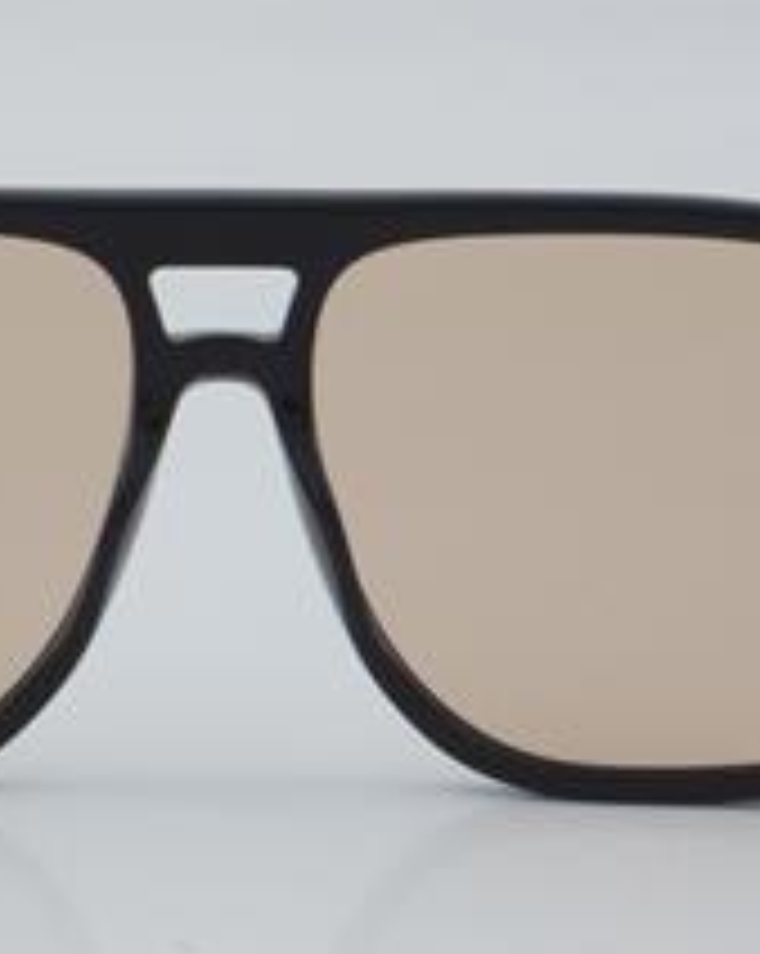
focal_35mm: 133
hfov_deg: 11.6
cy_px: 495
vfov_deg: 14.5
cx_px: 220
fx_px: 3748
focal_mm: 50
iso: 100
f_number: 29
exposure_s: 1/4
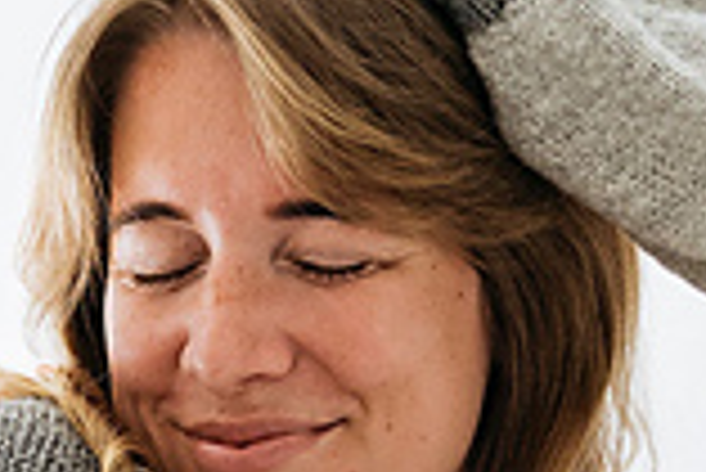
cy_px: 818
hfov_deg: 8.8
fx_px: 4554
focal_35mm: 232
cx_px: 7
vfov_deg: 5.8
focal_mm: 38
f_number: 4
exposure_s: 1/200
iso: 800
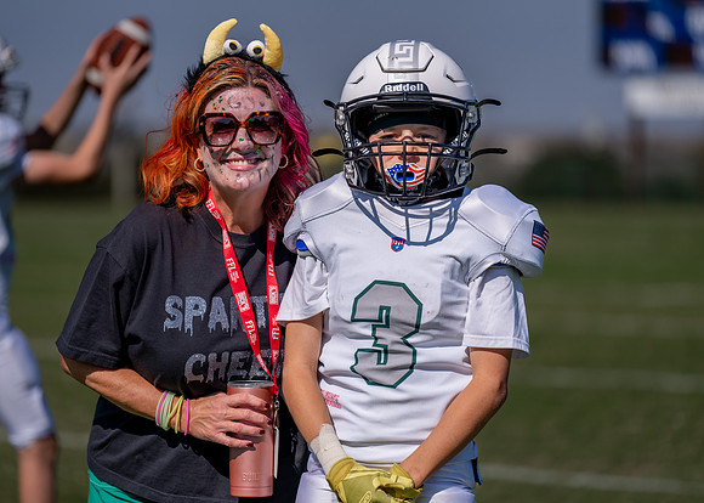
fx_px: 3396
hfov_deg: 11.8
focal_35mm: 170
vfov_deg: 8.5
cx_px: 328
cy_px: 252
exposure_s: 1/5000
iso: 100
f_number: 2.8
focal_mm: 162
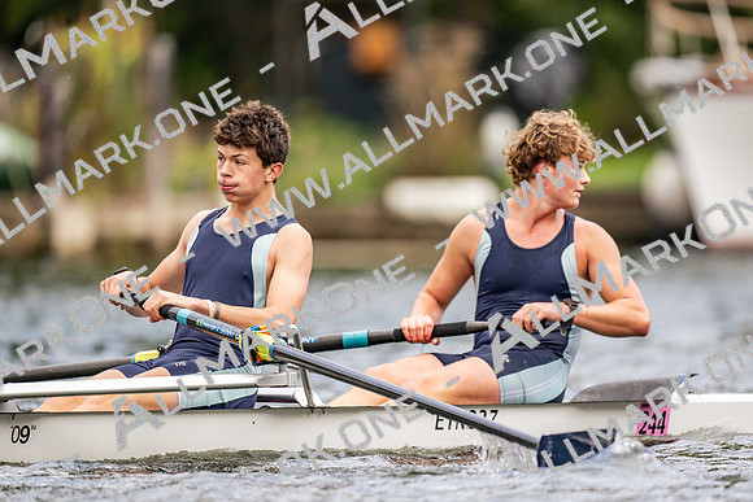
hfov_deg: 3.4
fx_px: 12559
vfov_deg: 2.3
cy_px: 251
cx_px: 376
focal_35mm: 600
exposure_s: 1/2500
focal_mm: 600
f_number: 4
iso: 640
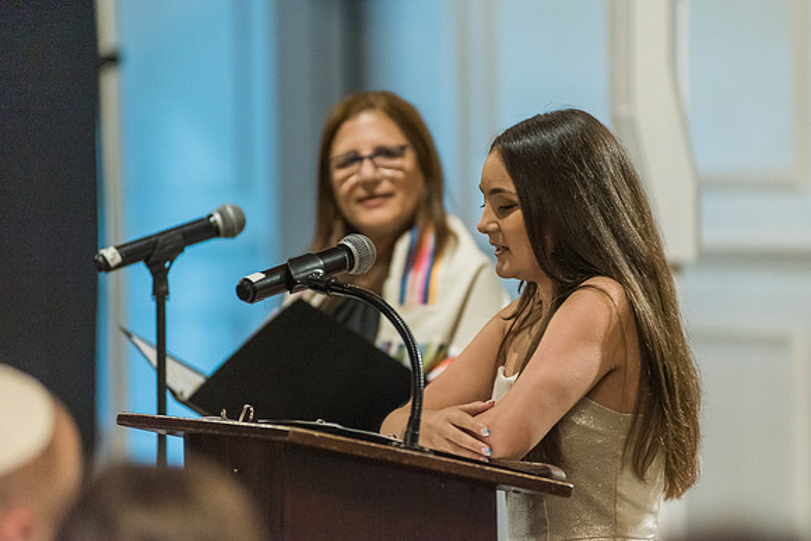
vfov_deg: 6.9
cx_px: 406
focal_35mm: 200
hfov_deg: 10.3
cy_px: 270
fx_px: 4506
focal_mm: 200
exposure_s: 1/160
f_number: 2.8
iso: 4500
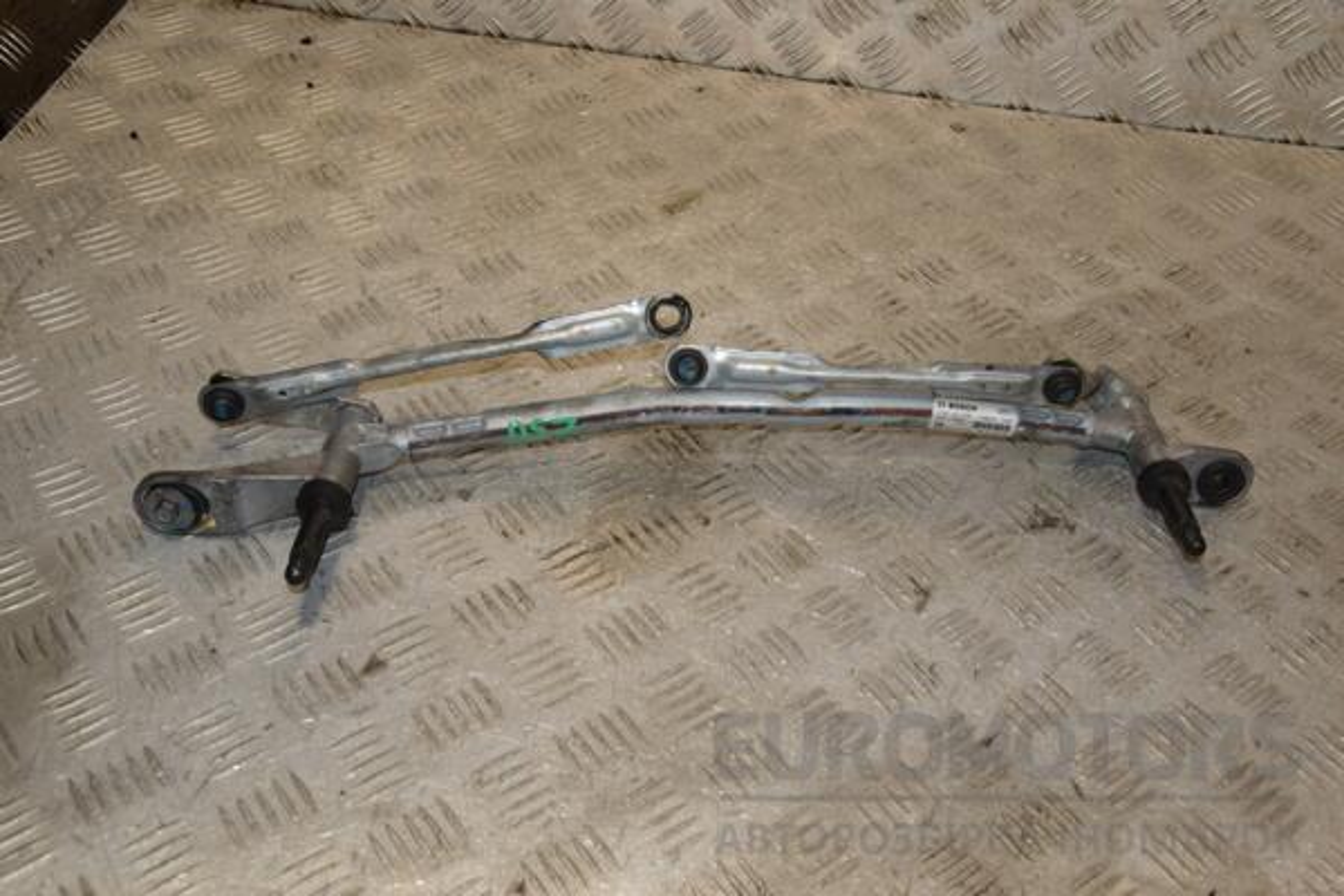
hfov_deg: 46.4
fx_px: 1568
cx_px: 672
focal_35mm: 42
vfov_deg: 31.9
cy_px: 448
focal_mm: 28
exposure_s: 1/200
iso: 800
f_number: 8
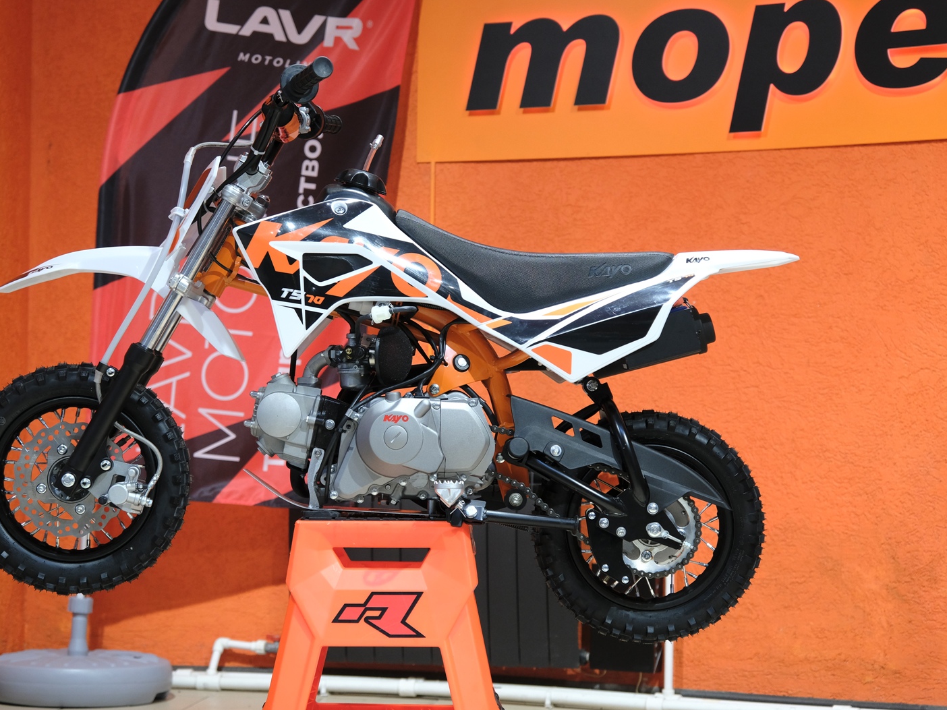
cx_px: 416
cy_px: 354
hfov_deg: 24.4
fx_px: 2189
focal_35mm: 80
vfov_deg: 18.4
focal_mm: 48.5
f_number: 4
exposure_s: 1/60
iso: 1250
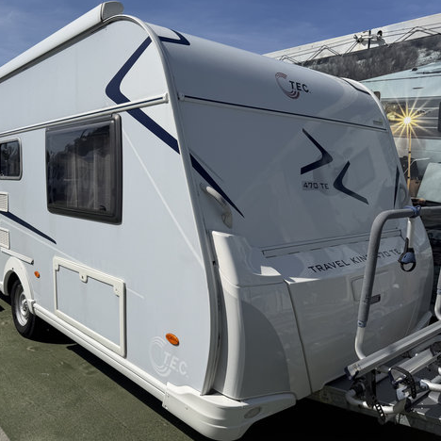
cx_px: 192
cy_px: 222
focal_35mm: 29
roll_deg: -2.2
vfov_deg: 55.6
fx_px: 418
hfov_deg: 55.5
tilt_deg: -6.4
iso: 80
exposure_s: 1/10309
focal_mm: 6.76
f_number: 1.78
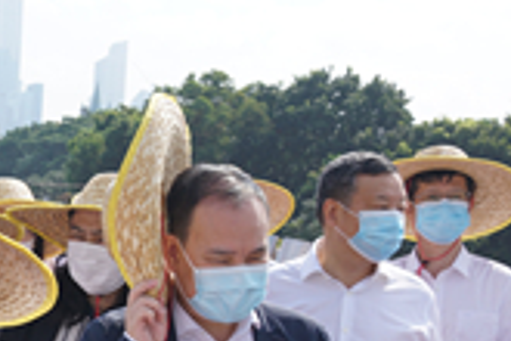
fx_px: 1689
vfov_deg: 11.4
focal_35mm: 119
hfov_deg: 15.3
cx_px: -350
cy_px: 377
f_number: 8
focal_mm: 35
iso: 100
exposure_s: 1/200
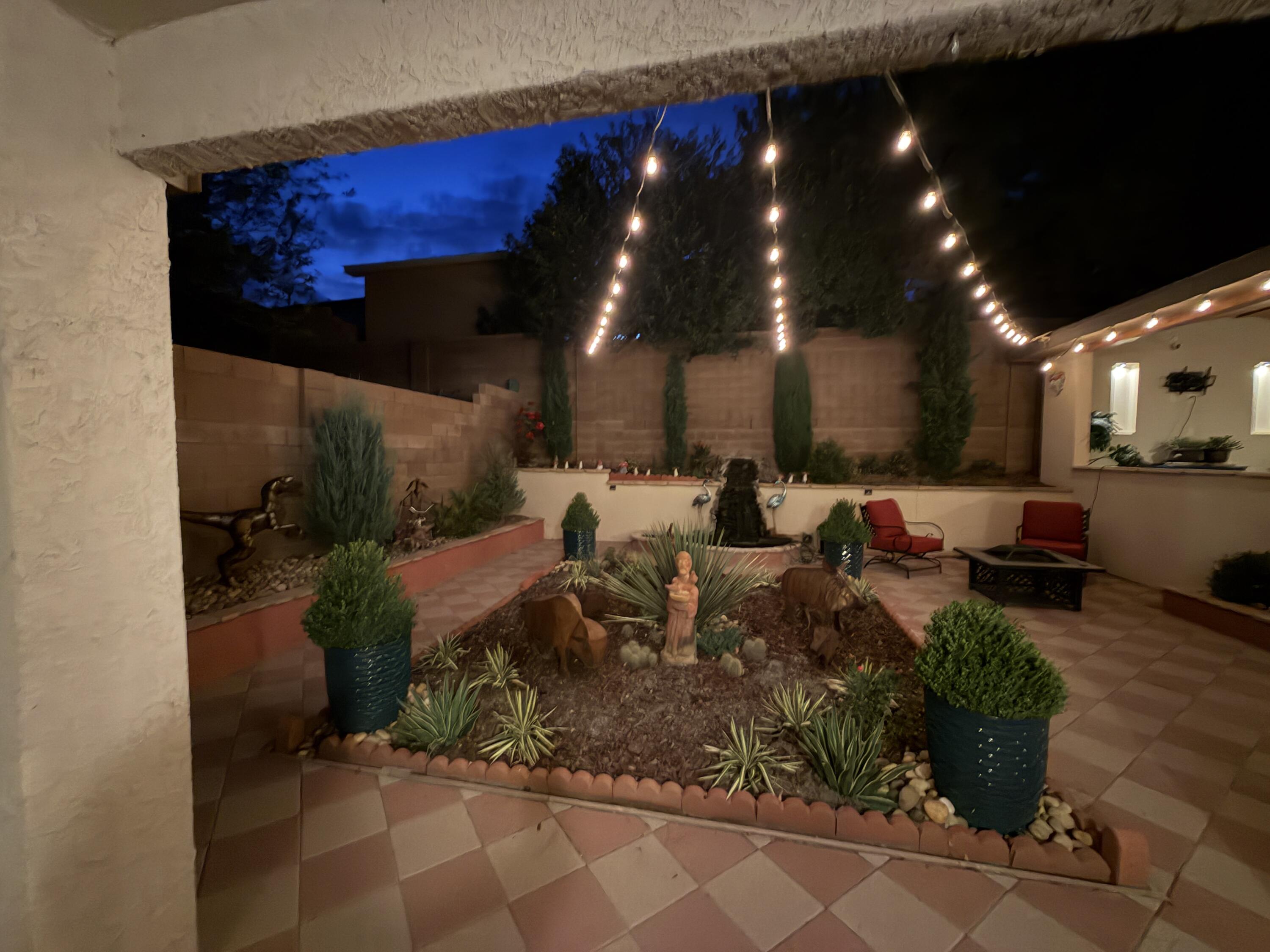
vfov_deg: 85.7
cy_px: 476
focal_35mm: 14
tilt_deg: -0.6
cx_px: 635
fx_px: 514
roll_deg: +2.0
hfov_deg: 102.1
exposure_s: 1/12
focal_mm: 2.22
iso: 1250
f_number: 2.2
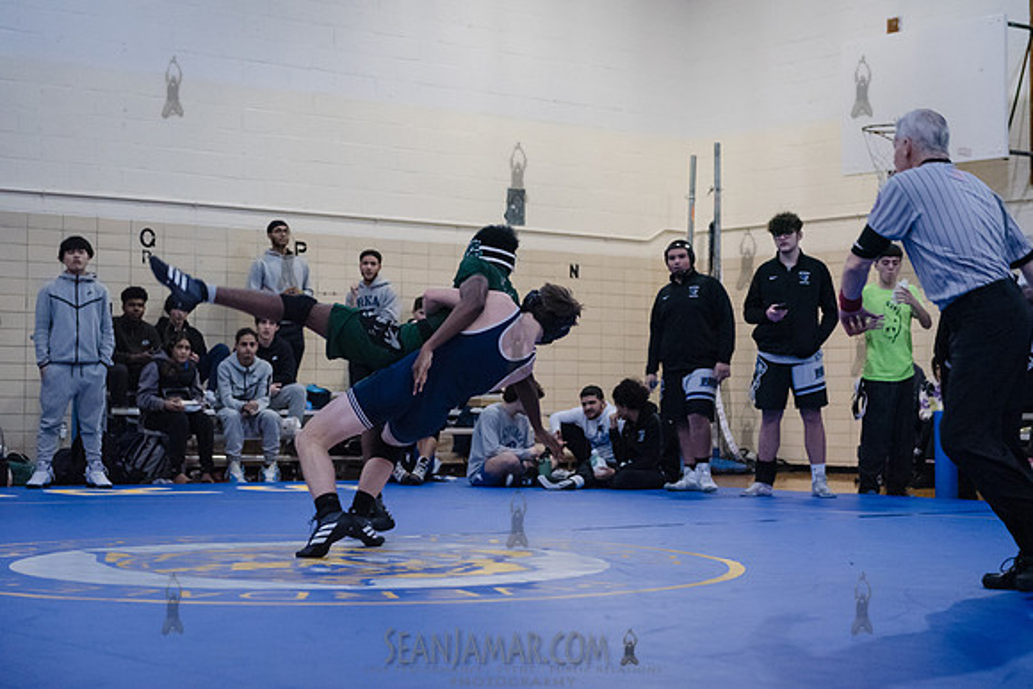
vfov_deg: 20.6
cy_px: 344
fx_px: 1894
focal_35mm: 66
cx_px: 516
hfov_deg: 30.5
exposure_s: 1/400
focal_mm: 66
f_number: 3.2
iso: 8000
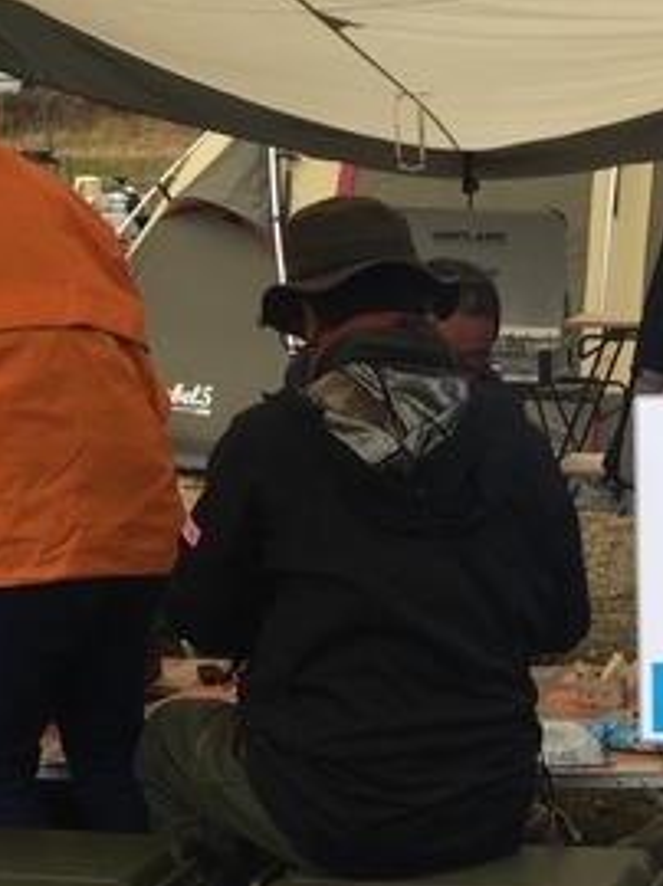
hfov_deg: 16.5
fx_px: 2200
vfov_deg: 20.8
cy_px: 1145
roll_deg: -0.8
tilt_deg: -22.4
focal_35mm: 86
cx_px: 761
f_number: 2.2
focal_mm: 4.15
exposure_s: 1/138
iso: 32
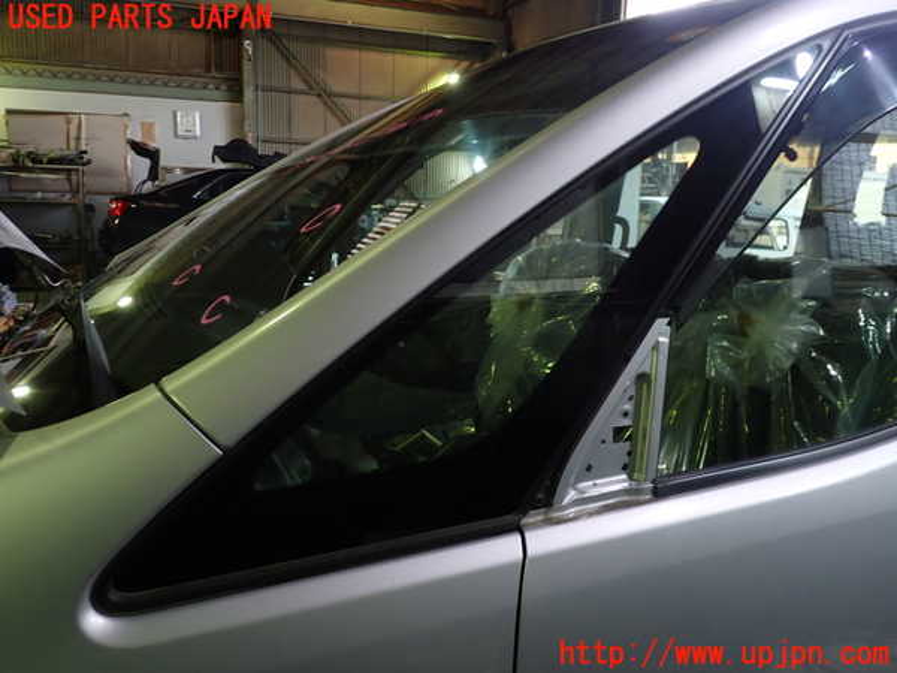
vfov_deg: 46.8
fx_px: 777
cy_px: 336
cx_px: 448
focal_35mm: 30
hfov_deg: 60.0
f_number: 2.3
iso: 200
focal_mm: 5.4
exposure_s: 1/30
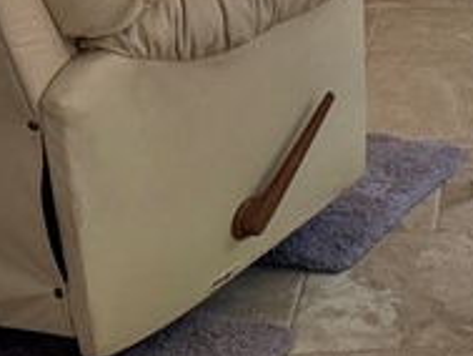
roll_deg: -0.6
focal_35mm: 130
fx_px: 1777
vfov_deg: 10.4
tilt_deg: -6.7
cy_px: -394
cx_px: 751
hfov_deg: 14.0
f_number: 1.78
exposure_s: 1/169
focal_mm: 6.76
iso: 200
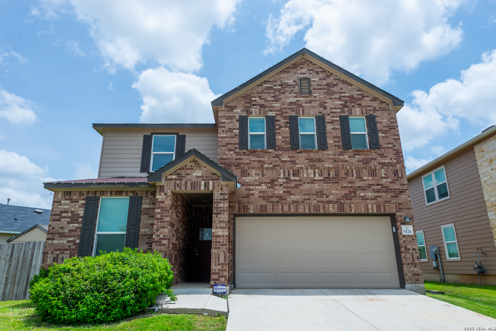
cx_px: 248
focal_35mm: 24
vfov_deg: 53.2
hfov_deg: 73.7
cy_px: 166
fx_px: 331
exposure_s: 1/2500
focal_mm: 24
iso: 100
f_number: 8
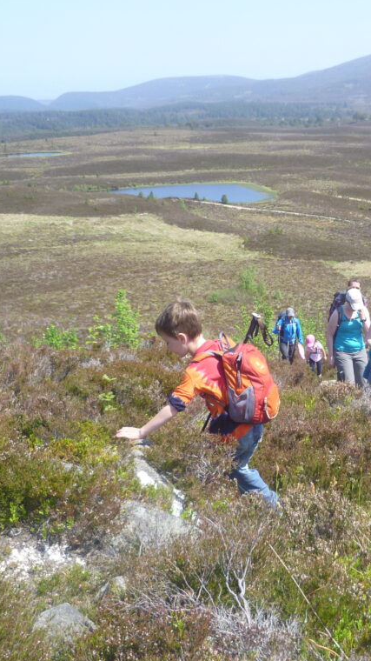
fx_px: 823
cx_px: 343
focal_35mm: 47
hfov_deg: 24.6
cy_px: 330
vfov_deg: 43.7
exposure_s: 1/640
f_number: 3
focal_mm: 5.7
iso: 100
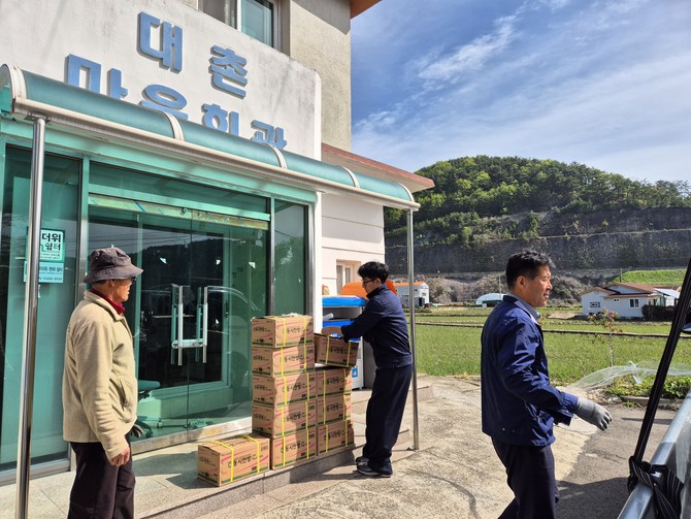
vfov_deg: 58.9
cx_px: 346
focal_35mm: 23
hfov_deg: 73.9
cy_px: 260
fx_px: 459
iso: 25
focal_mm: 5.4
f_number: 1.8
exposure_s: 1/1680
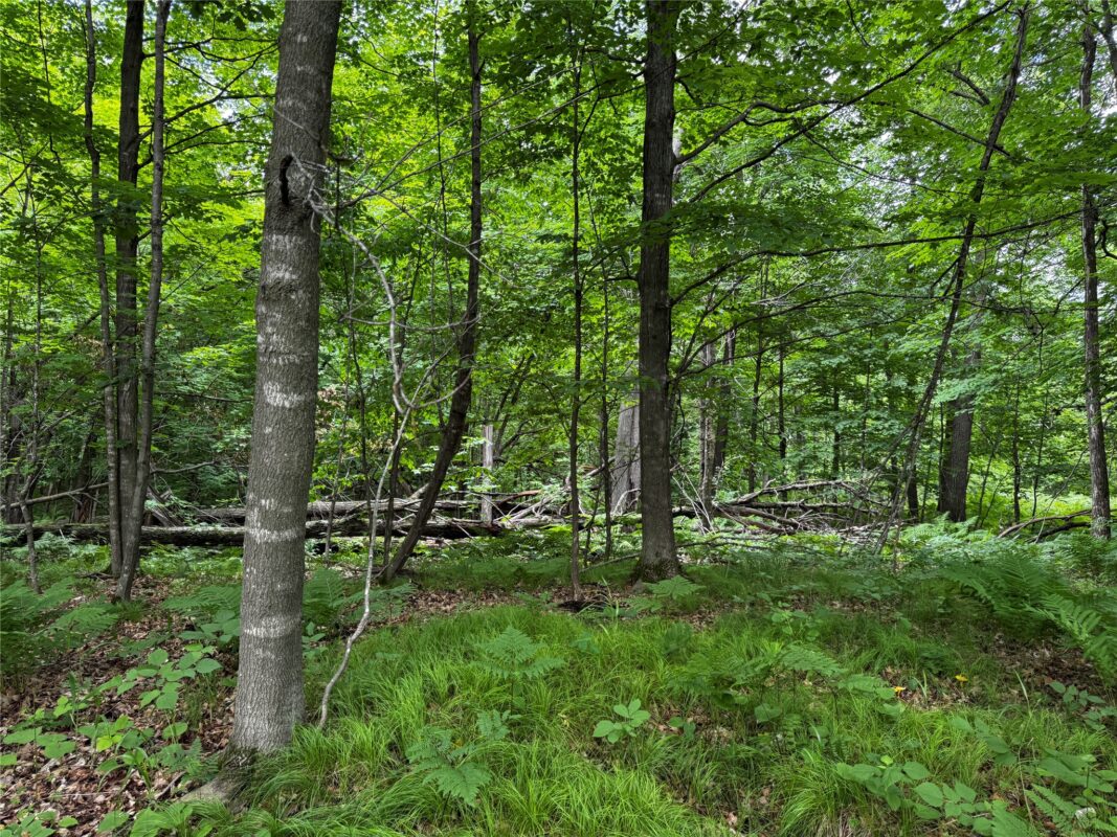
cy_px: 418
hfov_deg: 71.6
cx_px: 558
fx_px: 774
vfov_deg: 56.8
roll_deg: +1.9
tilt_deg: -2.0
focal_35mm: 24
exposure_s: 1/121
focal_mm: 6.76
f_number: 1.78
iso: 160
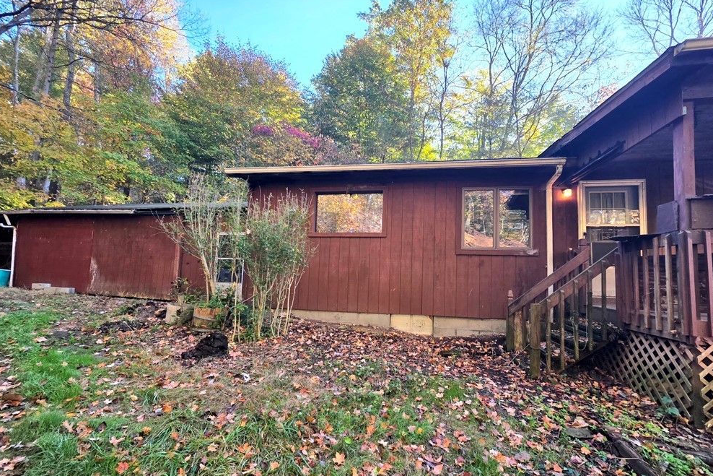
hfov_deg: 104.2
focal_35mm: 14
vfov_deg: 81.2
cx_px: 360
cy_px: 239
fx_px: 277
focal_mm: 2.2
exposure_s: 1/120
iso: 25
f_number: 1.9
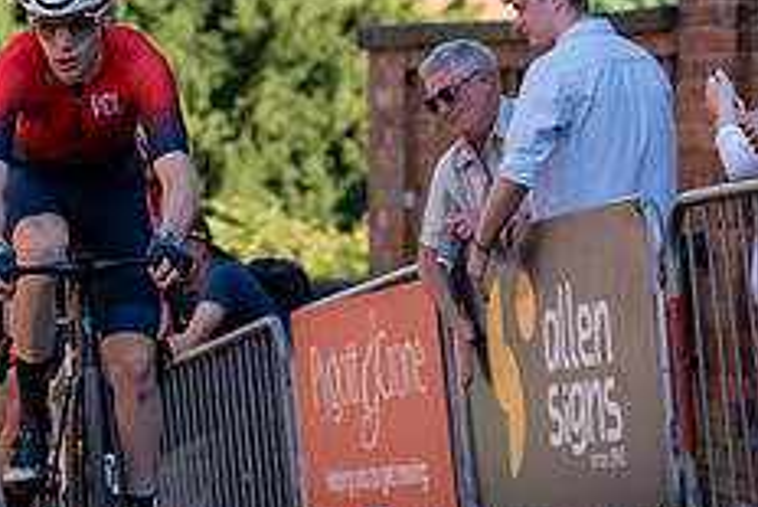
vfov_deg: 5.1
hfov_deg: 7.6
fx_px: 5688
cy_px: 195
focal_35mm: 270
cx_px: -16
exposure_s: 1/1000
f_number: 3.5
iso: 250
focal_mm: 108
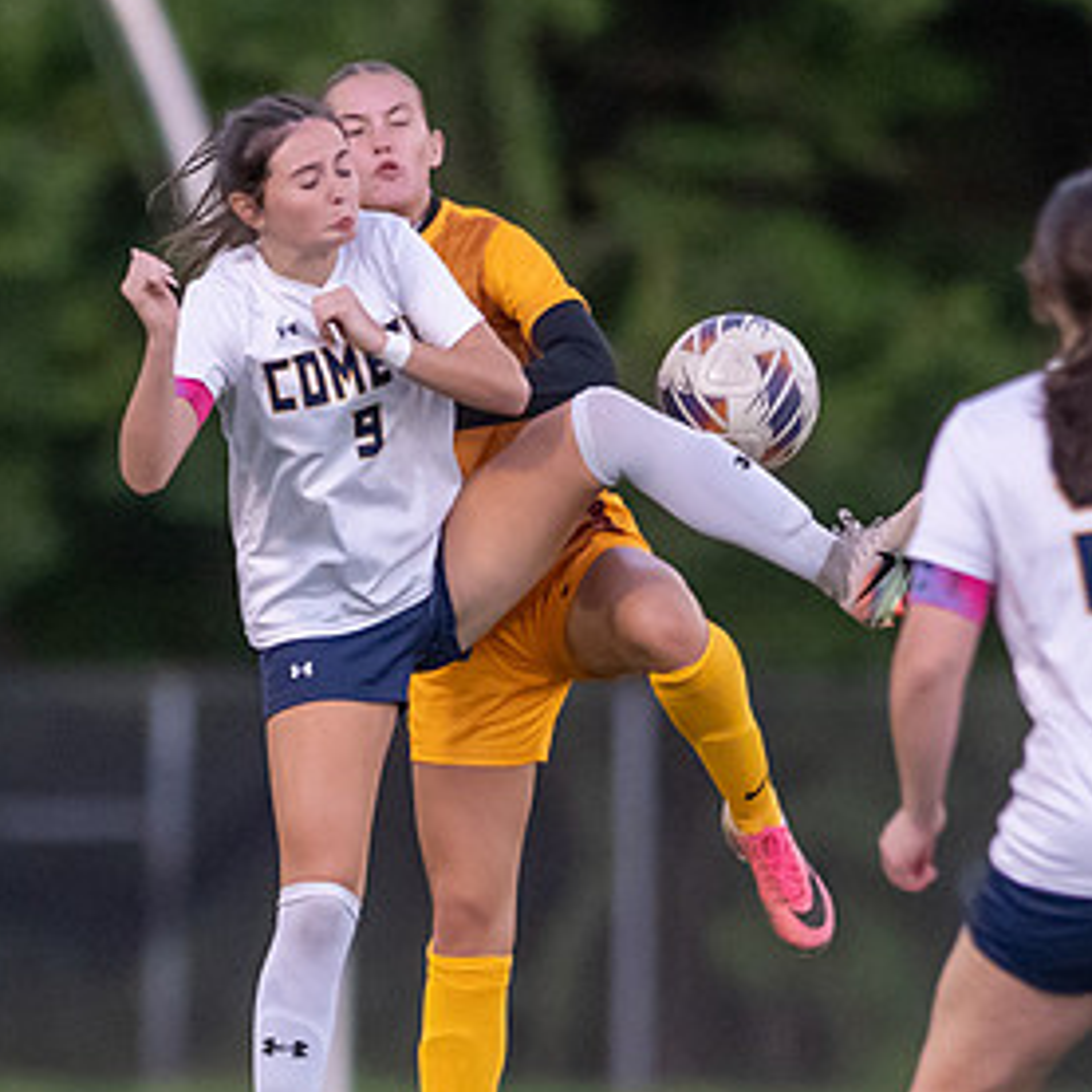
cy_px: 1074
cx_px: 272
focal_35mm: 1154
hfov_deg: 1.5
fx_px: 41187
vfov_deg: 1.5
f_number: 2.8
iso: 2500
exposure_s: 1/1000
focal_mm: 300
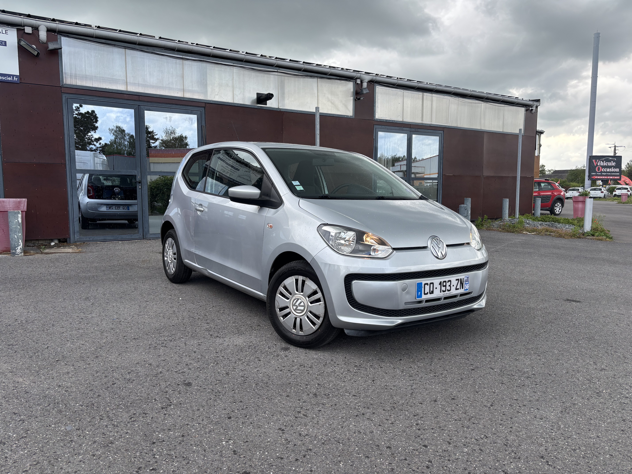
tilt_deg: -4.5
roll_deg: +0.2
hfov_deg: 67.3
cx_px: 316
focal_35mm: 26
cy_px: 237
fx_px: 475
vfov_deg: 53.1
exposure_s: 1/851
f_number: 1.6
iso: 50
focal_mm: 5.96
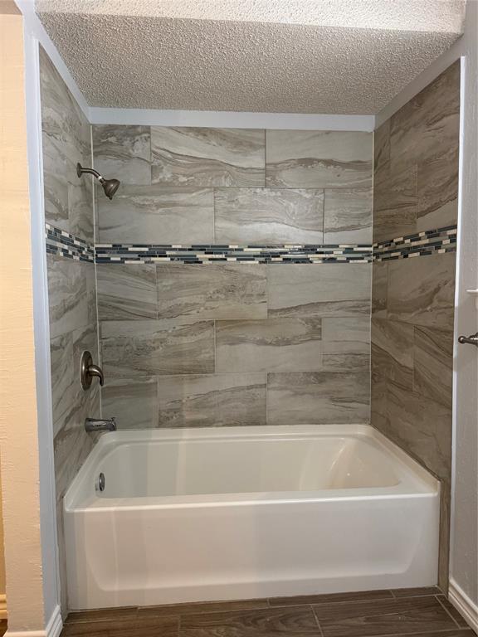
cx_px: 239
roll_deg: +1.5
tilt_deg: -4.3
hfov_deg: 56.8
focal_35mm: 24
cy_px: 318
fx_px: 442
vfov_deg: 71.6
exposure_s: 1/60
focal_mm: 6.76
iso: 250
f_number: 1.78
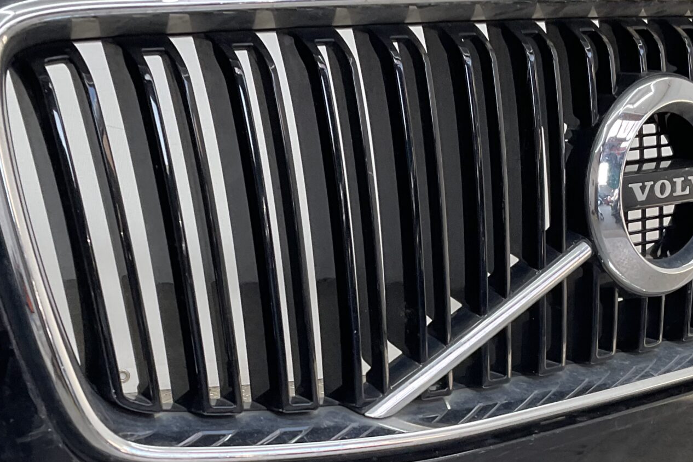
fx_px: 1174
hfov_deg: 32.9
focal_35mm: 61
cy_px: 368
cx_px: 337
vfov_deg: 22.0
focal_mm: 3
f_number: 1.8
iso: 32
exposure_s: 1/120
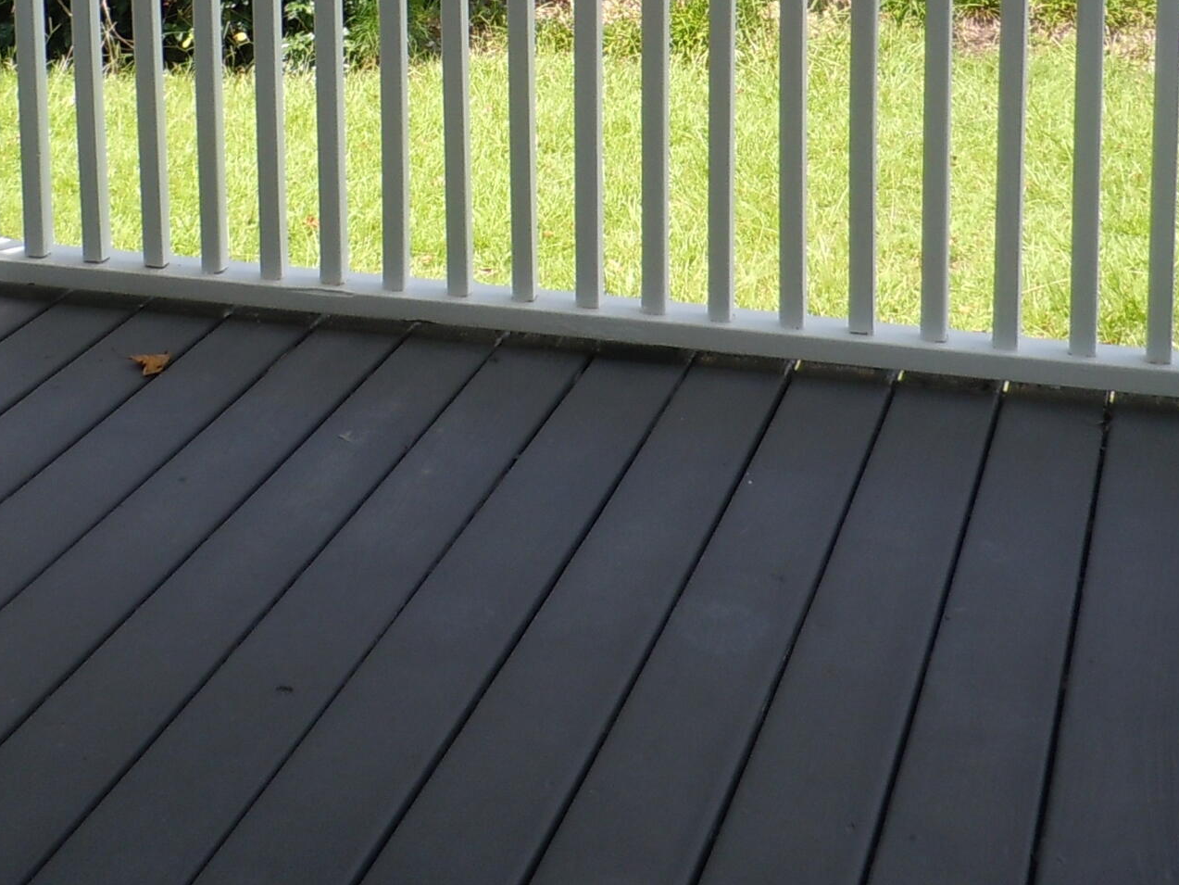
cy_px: -125
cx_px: 492
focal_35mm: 66
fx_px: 2248
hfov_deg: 29.3
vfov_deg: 21.0
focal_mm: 5
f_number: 3.7
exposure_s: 1/250
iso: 100
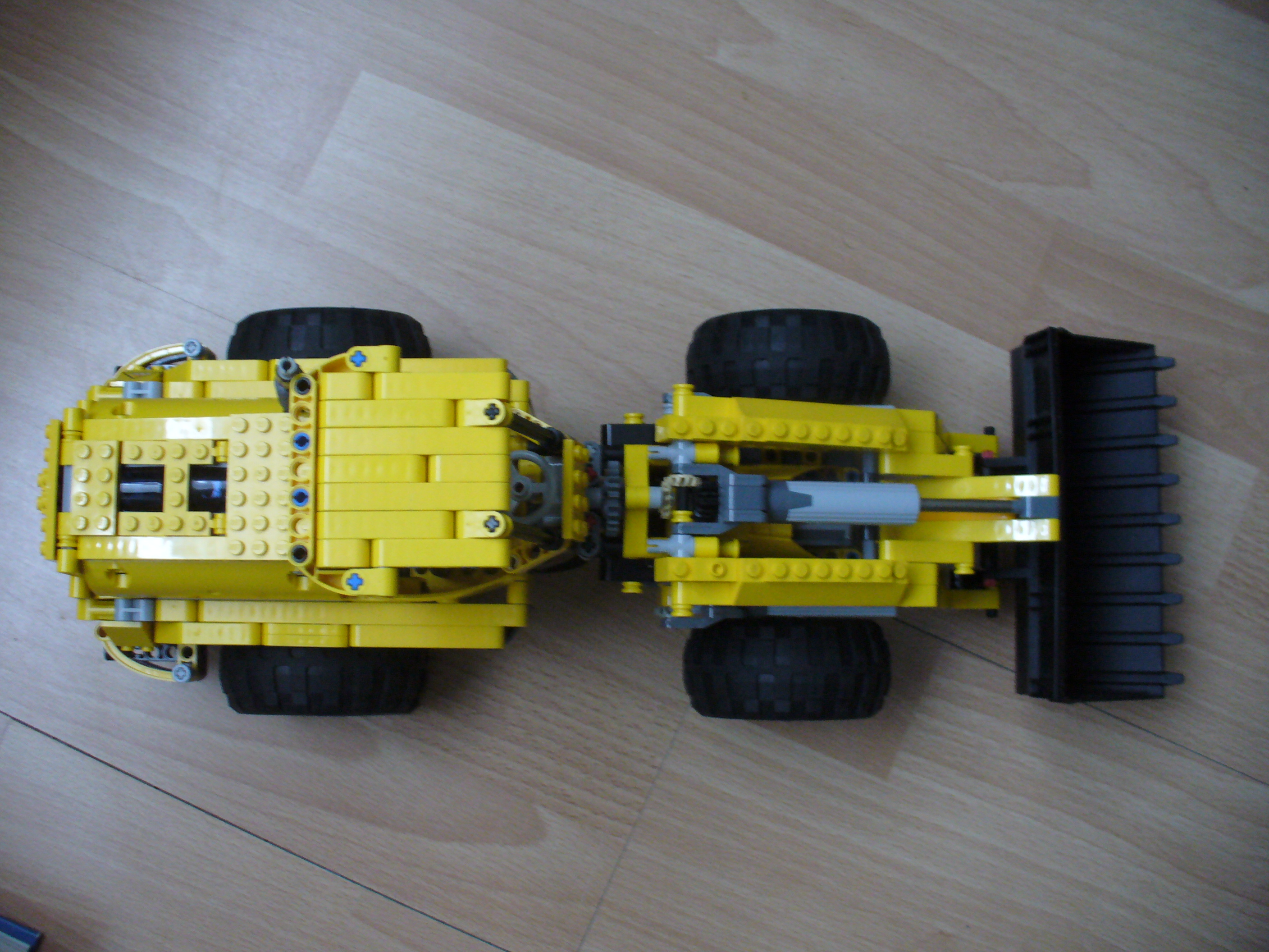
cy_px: 476
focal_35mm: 37
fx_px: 1356
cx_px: 634
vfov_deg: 38.7
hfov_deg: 50.1
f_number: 2.8
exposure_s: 1/15
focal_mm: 6.1
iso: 200
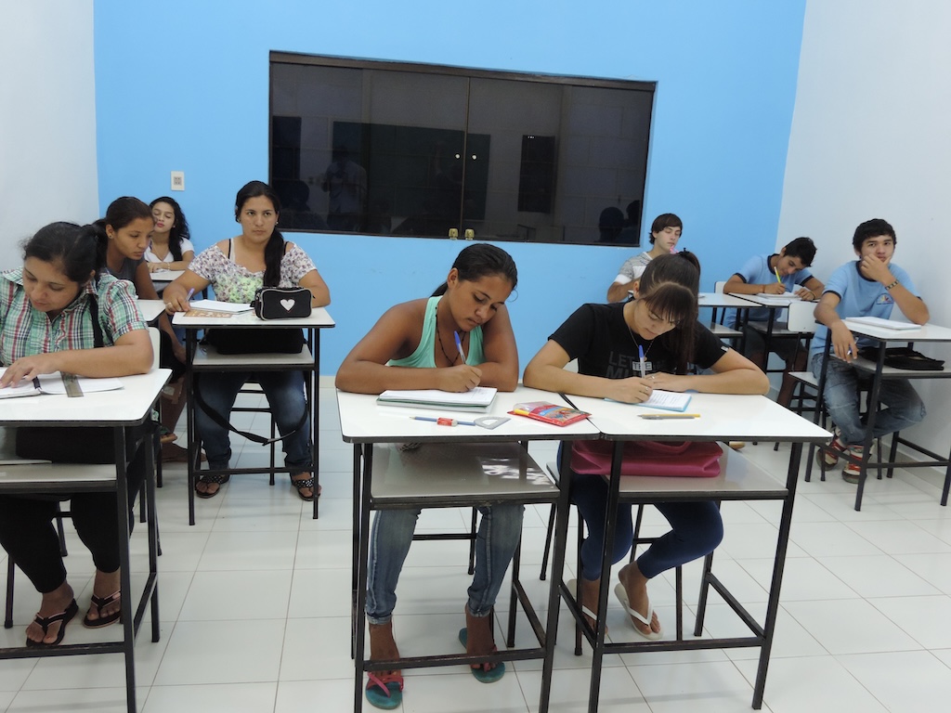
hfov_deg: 60.0
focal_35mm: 30
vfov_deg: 46.8
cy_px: 356
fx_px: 824
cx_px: 476
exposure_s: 1/30
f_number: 3.1
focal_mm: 5.3
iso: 400
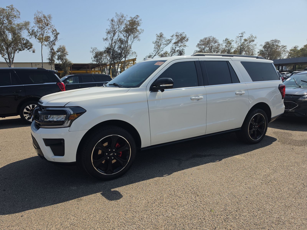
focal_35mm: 23
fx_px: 204
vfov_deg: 58.9
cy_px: 115
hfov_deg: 73.9
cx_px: 154
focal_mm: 6.5
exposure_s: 1/1289
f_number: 1.4
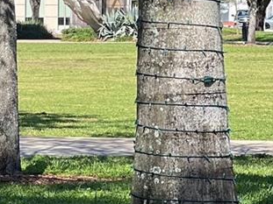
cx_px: -27
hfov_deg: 6.6
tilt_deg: +2.4
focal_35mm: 297
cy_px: -18
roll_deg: -1.2
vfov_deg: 5.0
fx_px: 2341
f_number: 2.8
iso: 32
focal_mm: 9
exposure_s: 1/215
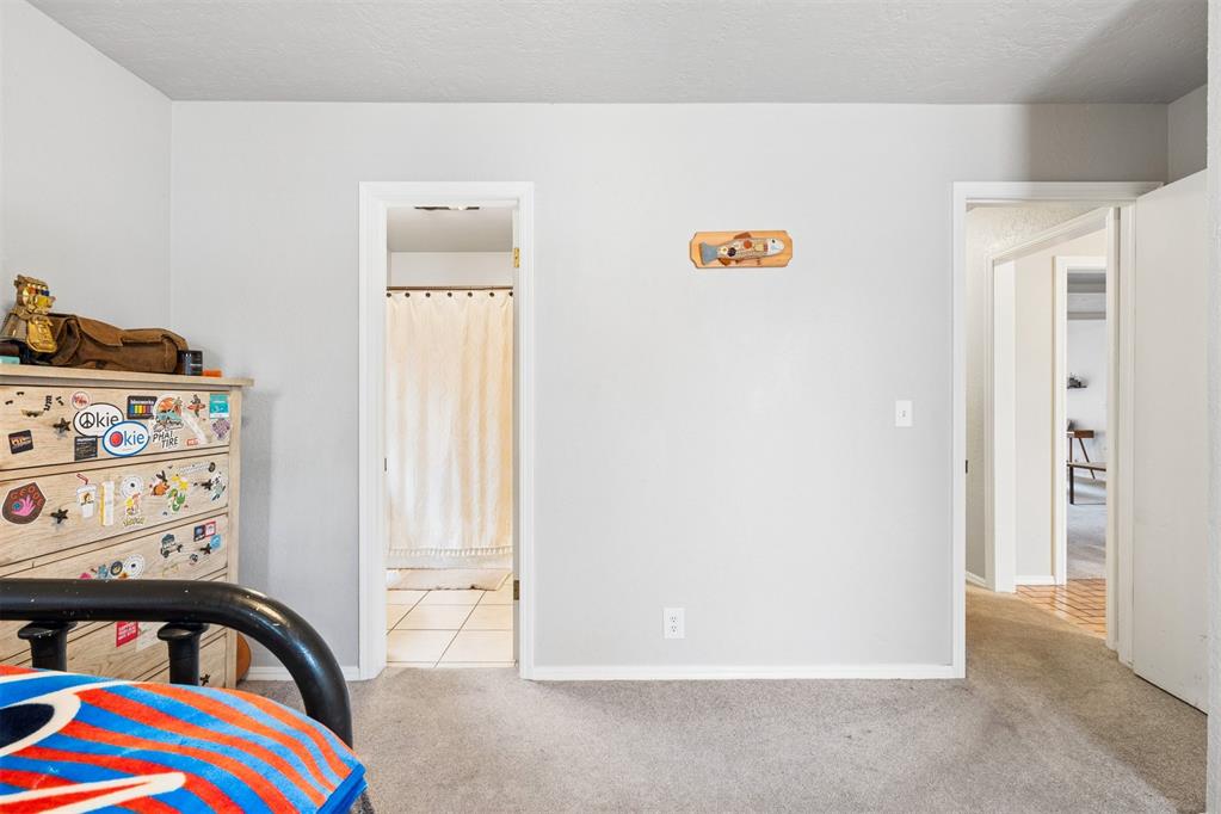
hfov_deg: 96.7
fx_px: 543
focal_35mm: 16
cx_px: 610
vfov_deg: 73.7
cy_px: 407
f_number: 8
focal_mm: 16
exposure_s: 1/2.5
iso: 200
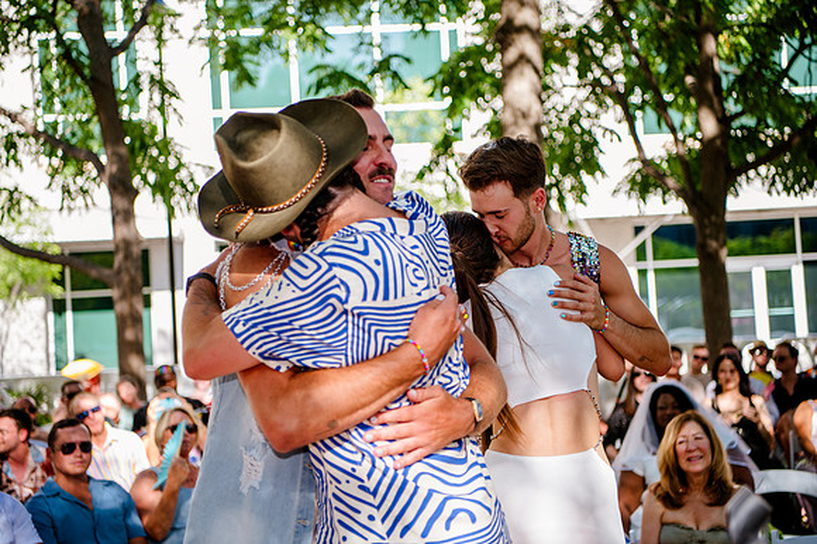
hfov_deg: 35.7
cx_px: 408
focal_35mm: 56
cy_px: 272
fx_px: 1270
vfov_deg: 24.2
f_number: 3.2
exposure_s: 1/320
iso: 200
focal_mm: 56
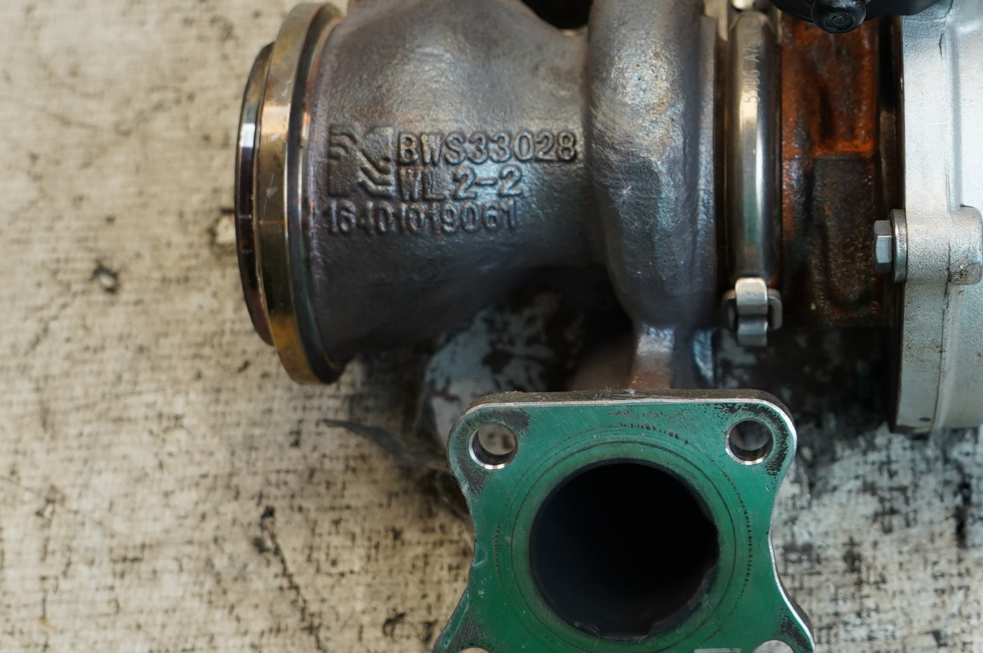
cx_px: 955
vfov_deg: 18.5
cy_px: 155
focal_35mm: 73
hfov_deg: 26.4
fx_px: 1991
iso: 200
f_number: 4
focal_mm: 22
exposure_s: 1/60
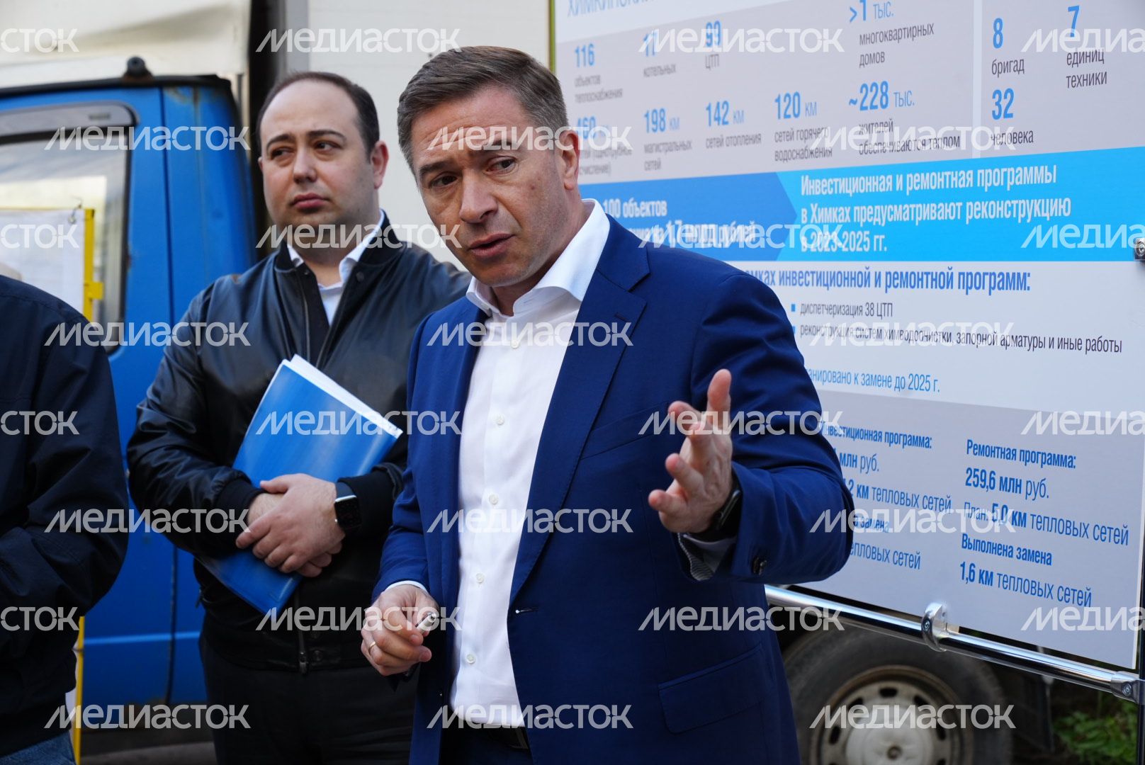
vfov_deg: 19.5
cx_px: 572
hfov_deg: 28.8
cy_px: 382
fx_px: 2228
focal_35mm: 70
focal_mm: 70
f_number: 6.3
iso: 1000
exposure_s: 1/640
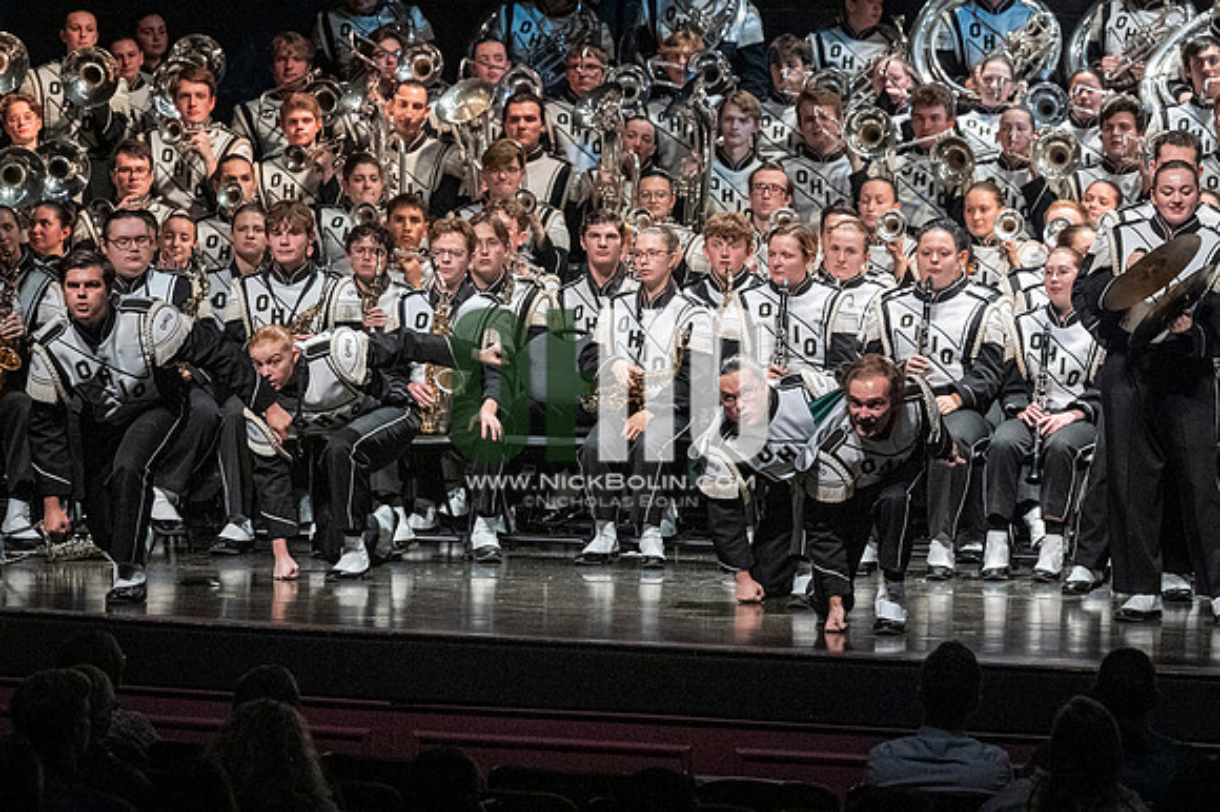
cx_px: 610
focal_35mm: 225
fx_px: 7620
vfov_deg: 6.1
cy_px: 406
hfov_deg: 9.2
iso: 4000
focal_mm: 150
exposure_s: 1/500
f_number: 4
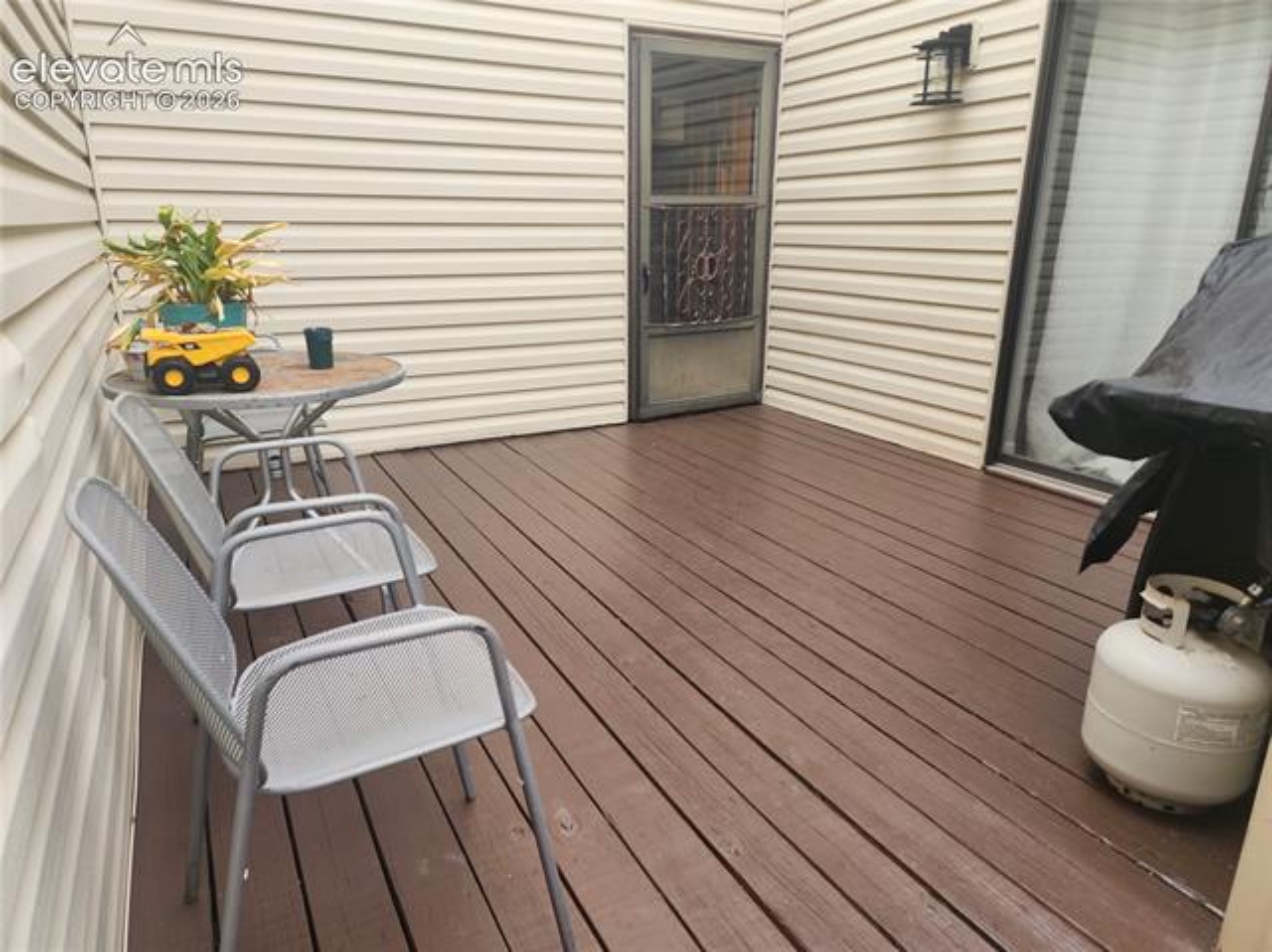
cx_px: 636
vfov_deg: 58.8
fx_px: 845
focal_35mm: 23
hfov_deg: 74.0
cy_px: 476
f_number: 1.8
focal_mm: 6.4
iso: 40
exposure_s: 1/180
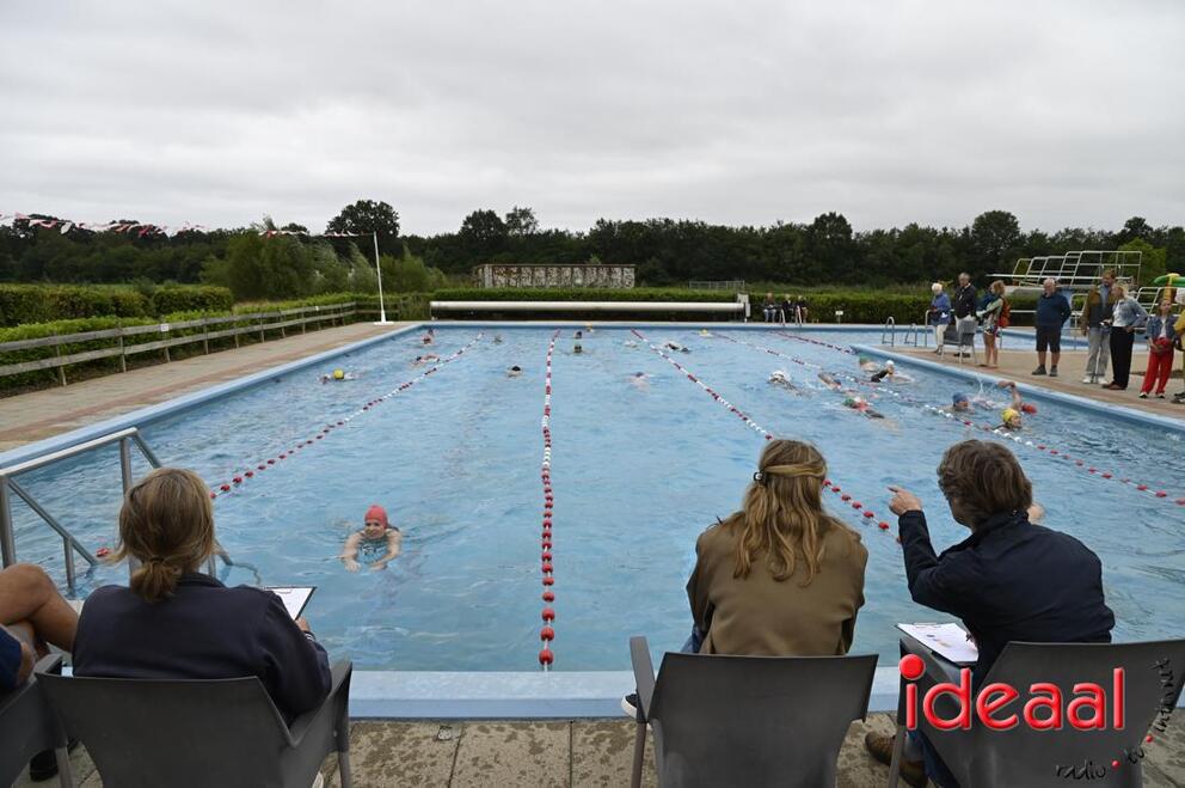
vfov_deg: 53.0
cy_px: 394
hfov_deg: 73.8
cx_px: 592
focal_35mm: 24
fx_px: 789
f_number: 7.1
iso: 400
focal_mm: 24
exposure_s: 1/320
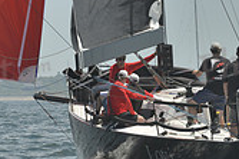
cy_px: -8
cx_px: 126
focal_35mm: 696
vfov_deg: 2.0
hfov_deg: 3.0
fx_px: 4616
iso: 280
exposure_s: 1/800
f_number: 9
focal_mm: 200
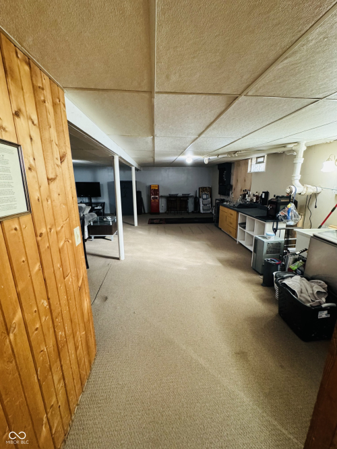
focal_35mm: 14
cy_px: 224
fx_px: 182
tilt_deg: -14.5
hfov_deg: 85.7
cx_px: 168
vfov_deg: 102.1
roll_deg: +0.1
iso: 800
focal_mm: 2.22
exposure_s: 1/60
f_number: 2.2
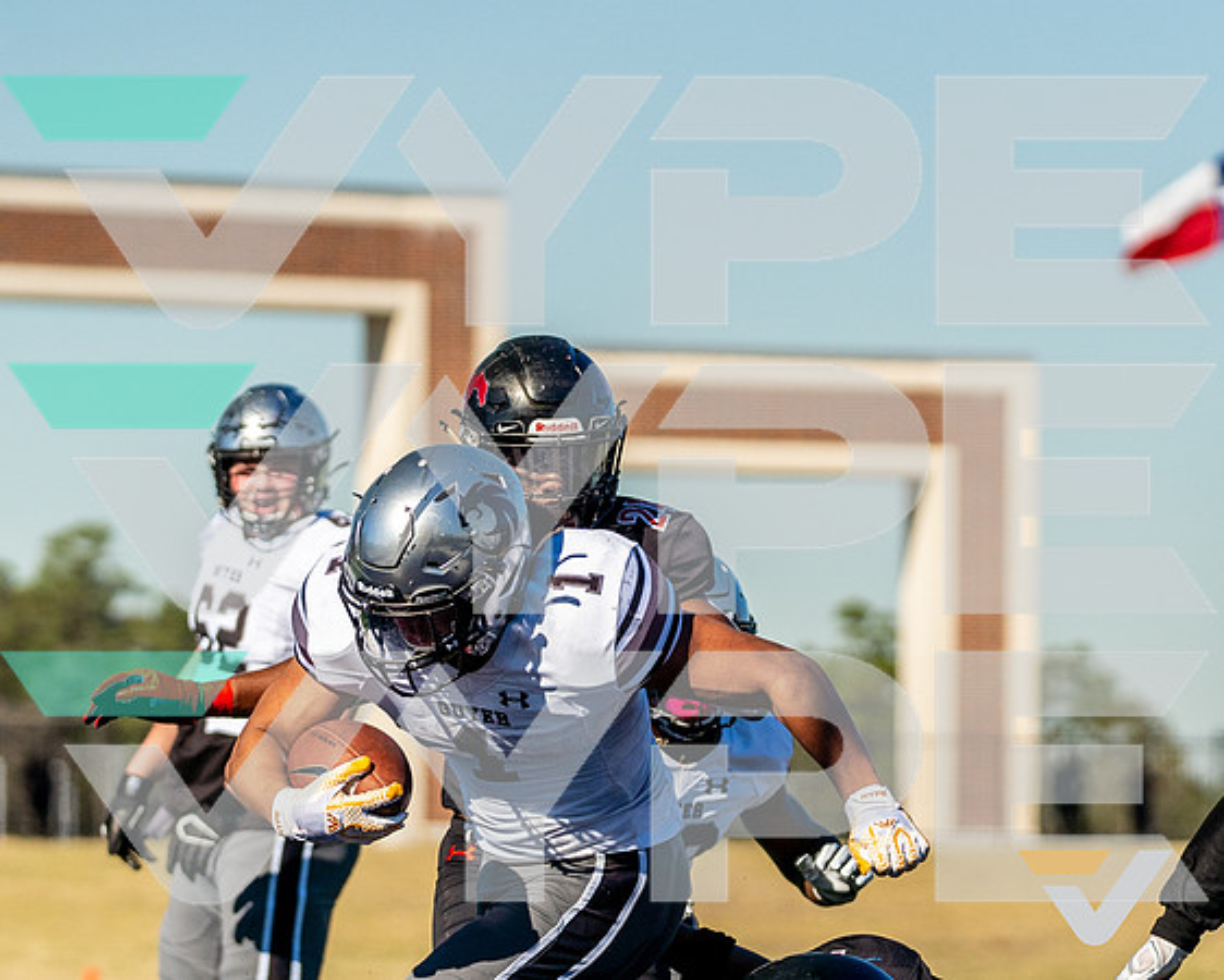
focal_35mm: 243
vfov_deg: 6.4
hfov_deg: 7.9
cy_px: 869
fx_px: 8805
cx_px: 897
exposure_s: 1/3200
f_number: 3.2
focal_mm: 116
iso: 400
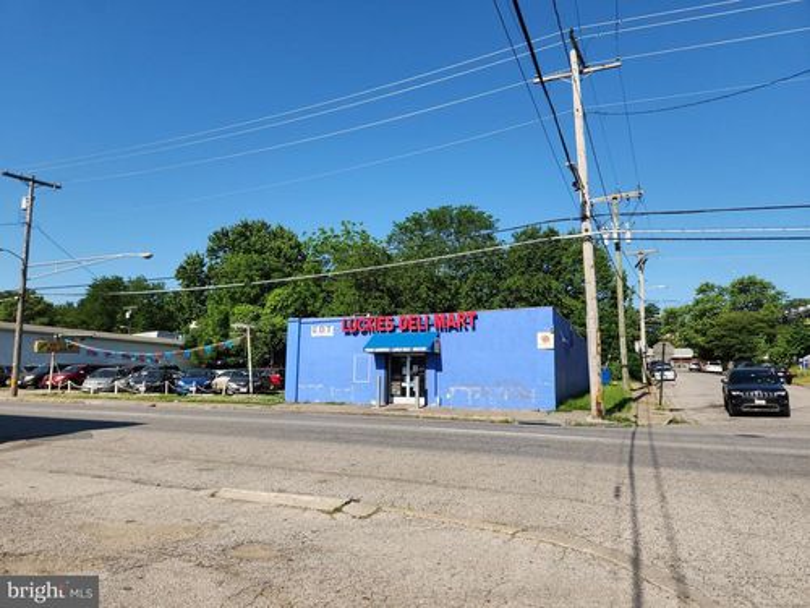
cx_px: 405
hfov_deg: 73.9
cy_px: 304
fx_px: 538
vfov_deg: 58.9
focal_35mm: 23
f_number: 1.8
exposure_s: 1/1690
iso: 20
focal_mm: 5.4
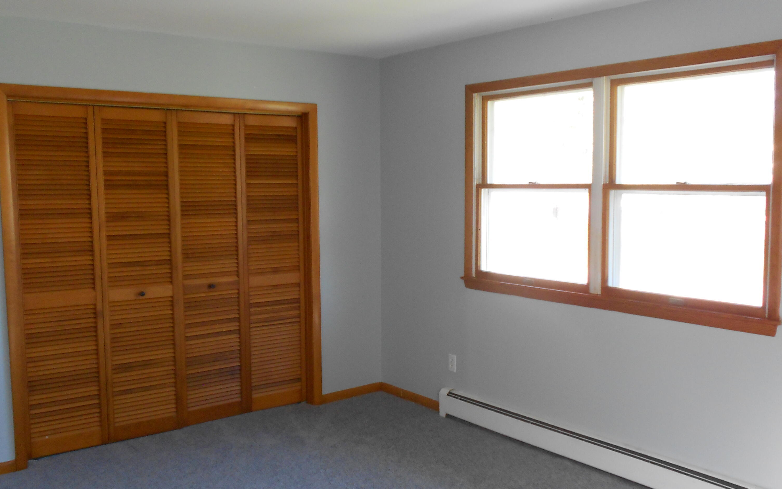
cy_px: 271
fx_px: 725
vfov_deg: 37.2
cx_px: 391
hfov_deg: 56.7
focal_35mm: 34
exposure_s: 1/30
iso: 250
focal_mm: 5.8
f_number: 3.6
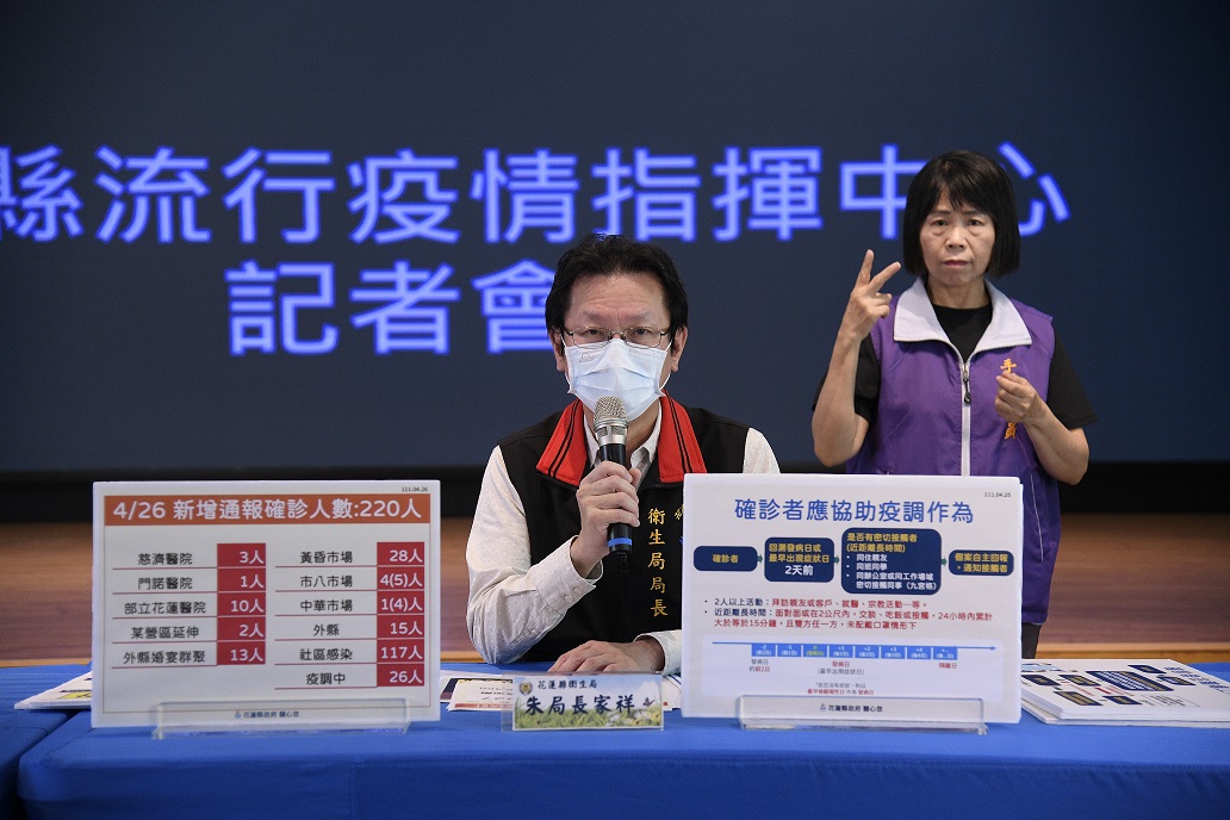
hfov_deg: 28.8
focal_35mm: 70
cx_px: 615
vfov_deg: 19.5
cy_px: 410
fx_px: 2391
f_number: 4
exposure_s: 1/200
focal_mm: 70
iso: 1600
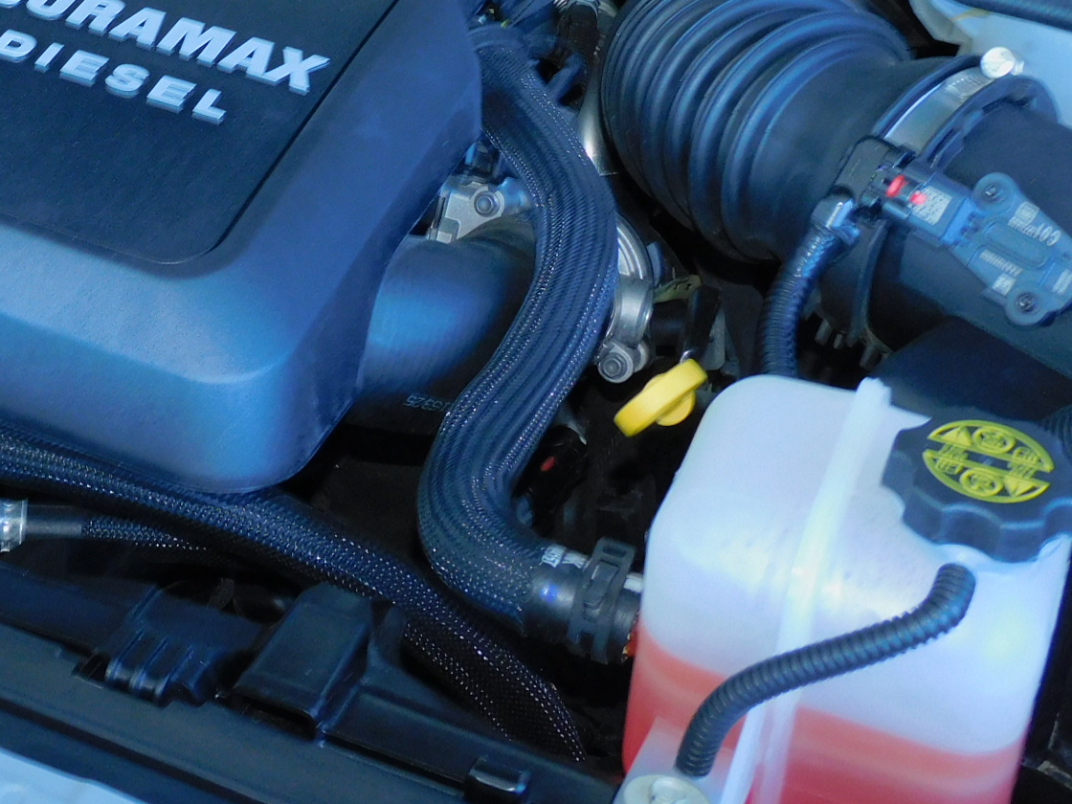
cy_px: 81
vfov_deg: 20.3
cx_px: 85
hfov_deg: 26.4
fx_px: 2199
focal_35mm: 71
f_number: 3.8
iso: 200
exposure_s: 1/30
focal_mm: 6.3
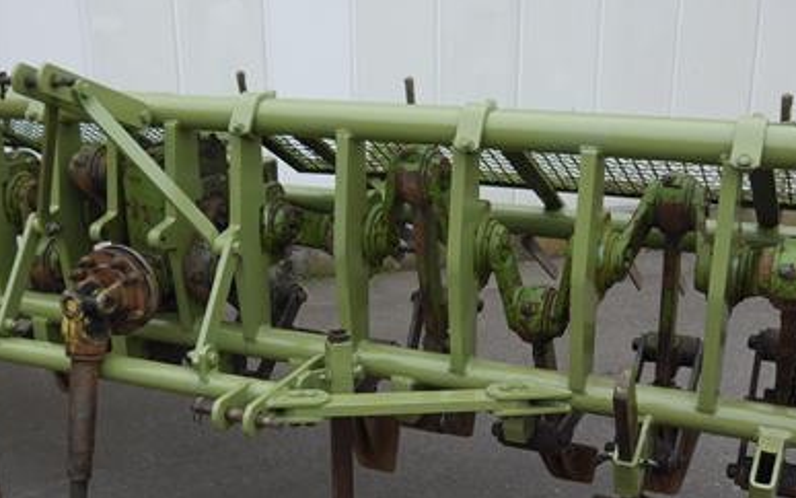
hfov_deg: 41.0
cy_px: 354
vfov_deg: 26.1
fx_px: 1063
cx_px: 340
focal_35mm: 49
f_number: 3.5
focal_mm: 14
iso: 160
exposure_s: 1/80
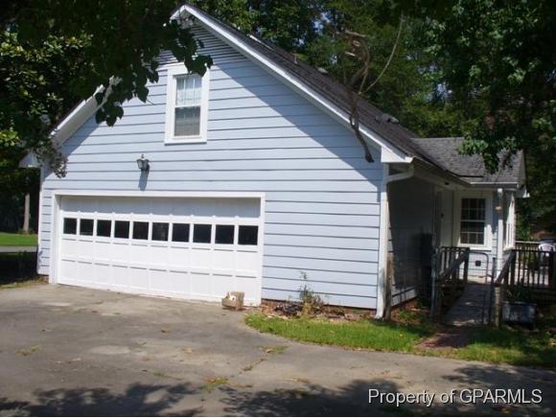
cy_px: 209
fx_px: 595
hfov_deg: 50.1
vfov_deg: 38.7
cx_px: 278
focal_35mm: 37
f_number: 5.6
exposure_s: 1/320
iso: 80
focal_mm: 6.1
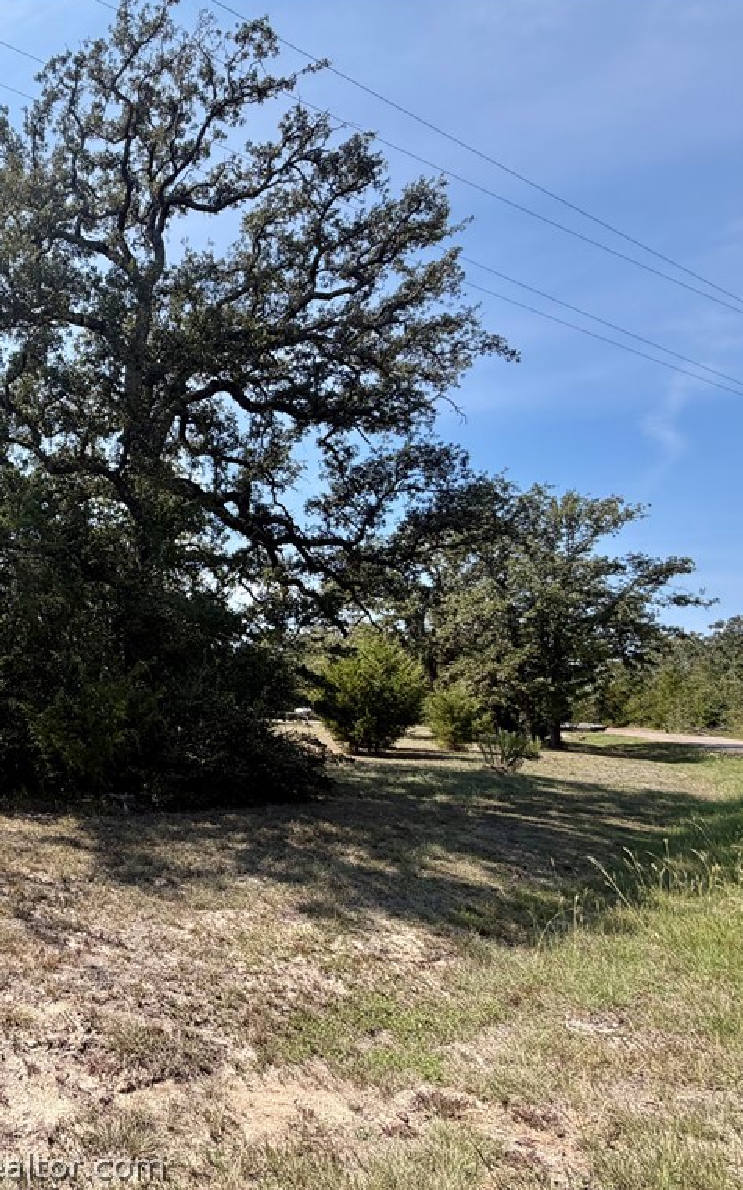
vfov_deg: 85.1
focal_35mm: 20
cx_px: 39
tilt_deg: +10.9
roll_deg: -2.9
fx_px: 648
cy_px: 590
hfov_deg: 50.8
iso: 32
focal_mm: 2.22
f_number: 2.2
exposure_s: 1/770
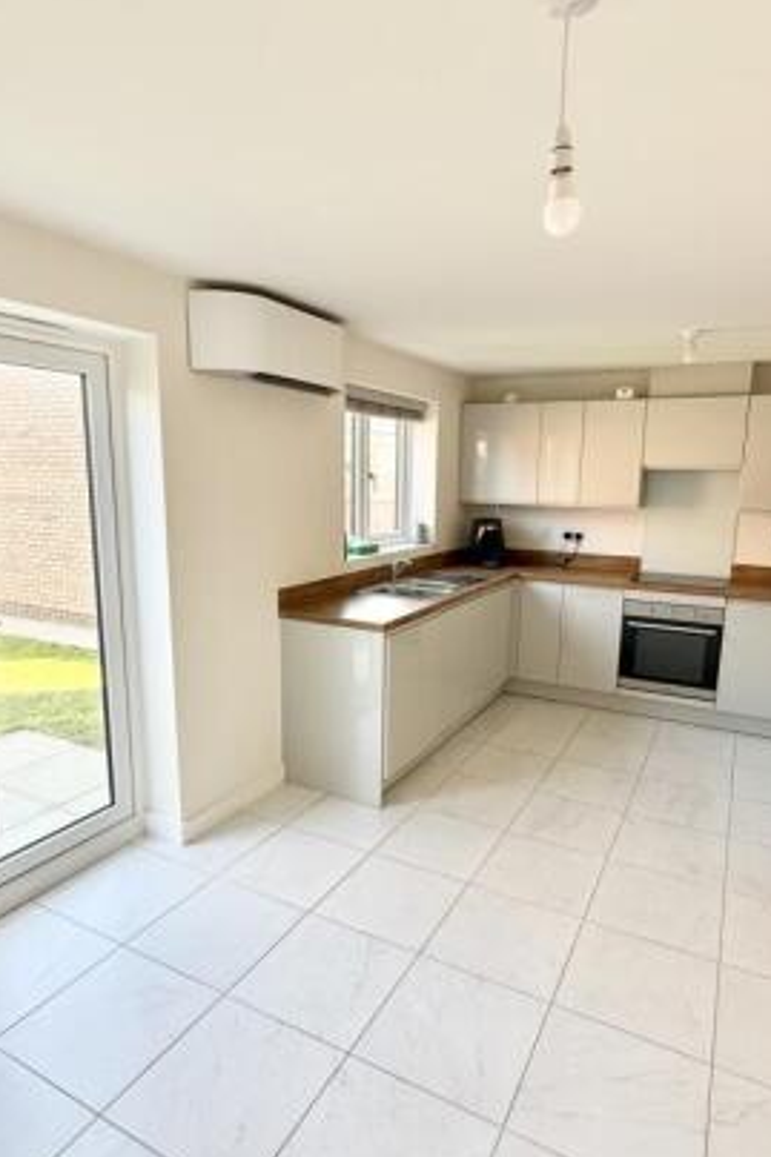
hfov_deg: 59.4
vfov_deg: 81.2
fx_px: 675
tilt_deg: -9.6
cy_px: 603
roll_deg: -1.8
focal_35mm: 21
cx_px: 406
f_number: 2.2
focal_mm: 2.22
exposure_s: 1/99
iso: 80
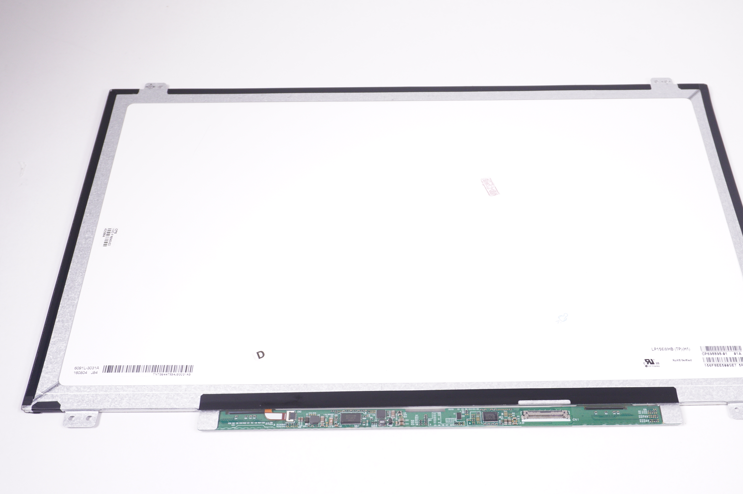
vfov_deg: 34.5
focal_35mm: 39
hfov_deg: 50.0
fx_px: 795
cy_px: 249
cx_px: 415
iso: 640
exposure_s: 1/250
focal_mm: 23
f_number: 5.6
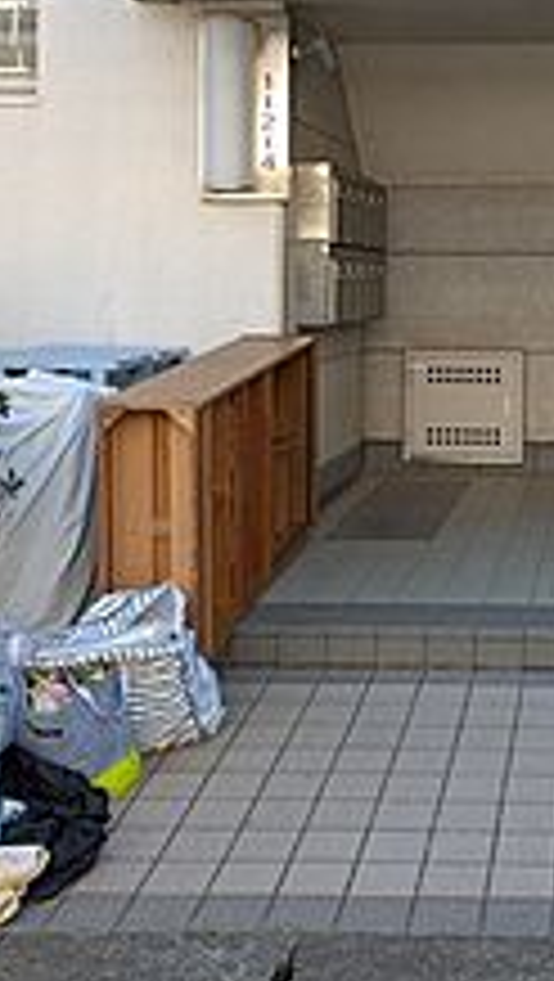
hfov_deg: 20.8
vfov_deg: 36.5
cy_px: 274
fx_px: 1459
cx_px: 559
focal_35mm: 56
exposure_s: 1/296
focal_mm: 5.43
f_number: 1.89
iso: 38
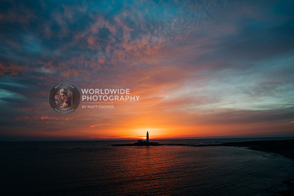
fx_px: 163
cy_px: 98
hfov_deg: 84.0
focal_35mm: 20
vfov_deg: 62.0
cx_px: 147
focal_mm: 20
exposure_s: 1/10
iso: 64
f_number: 8
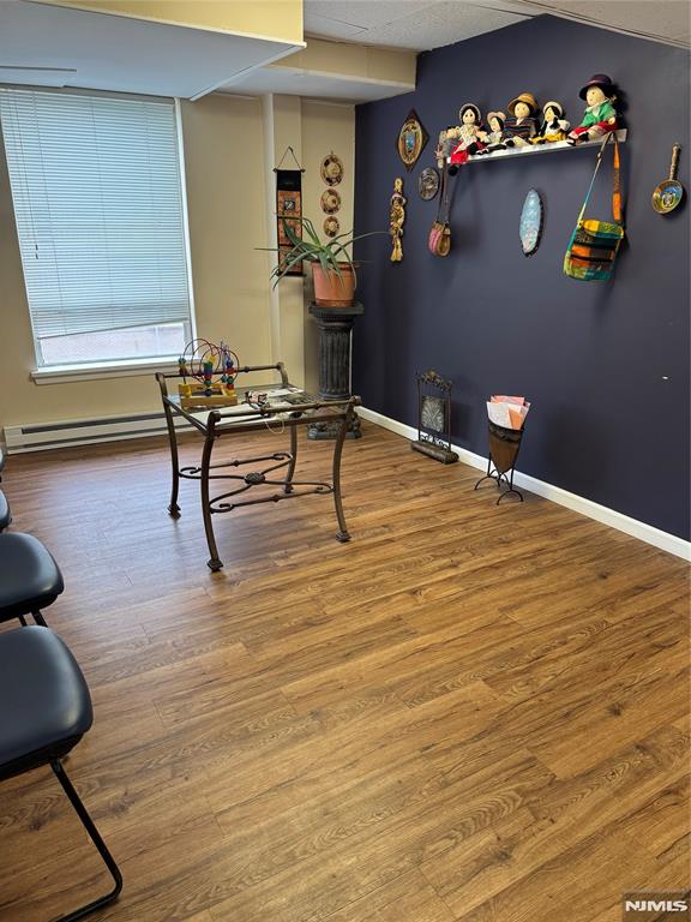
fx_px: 639
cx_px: 346
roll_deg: +0.4
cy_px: 461
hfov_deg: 56.8
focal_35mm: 24
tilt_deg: -20.1
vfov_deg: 71.6
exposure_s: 1/60
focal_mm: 6.76
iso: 200
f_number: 1.78
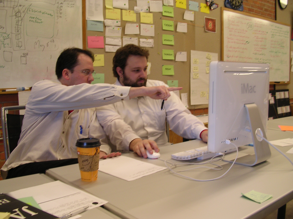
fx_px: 322
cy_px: 110
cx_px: 146
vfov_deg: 37.7
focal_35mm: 38
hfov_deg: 49.0
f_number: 2.8
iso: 100
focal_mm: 5.8
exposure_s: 1/15.3
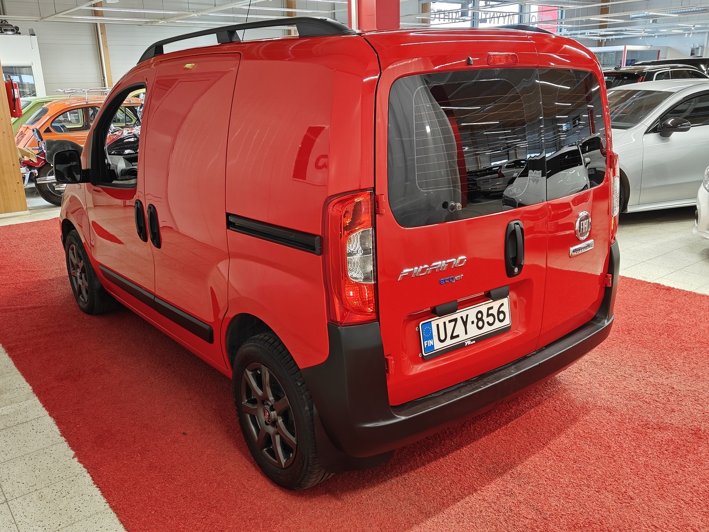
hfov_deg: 60.0
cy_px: 266
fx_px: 614
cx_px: 354
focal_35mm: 30
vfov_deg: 46.8
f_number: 1.8
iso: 80
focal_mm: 5.59
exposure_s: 1/50
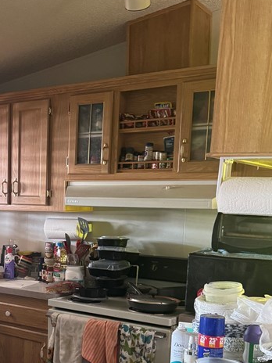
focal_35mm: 53
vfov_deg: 35.5
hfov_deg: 26.8
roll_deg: -2.0
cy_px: 264
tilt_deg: -7.7
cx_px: 38
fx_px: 555
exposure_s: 1/40
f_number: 1.78
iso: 800
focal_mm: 6.76
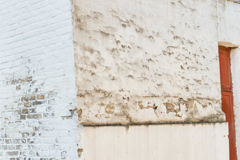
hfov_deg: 23.6
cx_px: -43
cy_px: 101
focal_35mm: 79
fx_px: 527
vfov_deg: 17.2
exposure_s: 1/400
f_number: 8
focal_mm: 18
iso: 400
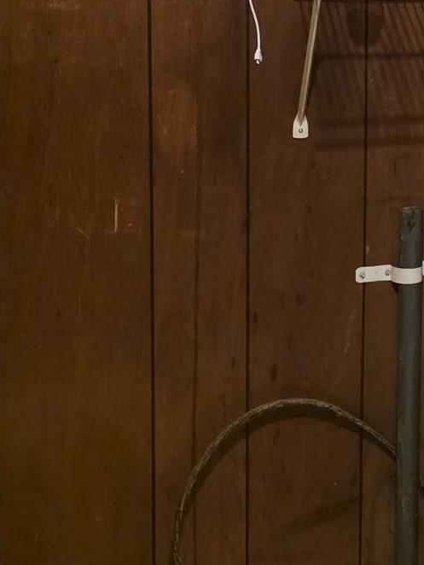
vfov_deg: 23.7
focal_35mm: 80
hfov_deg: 17.0
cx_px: 594
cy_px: 50
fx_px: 1306
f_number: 1.7
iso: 1600
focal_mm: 6.3
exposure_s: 1/120
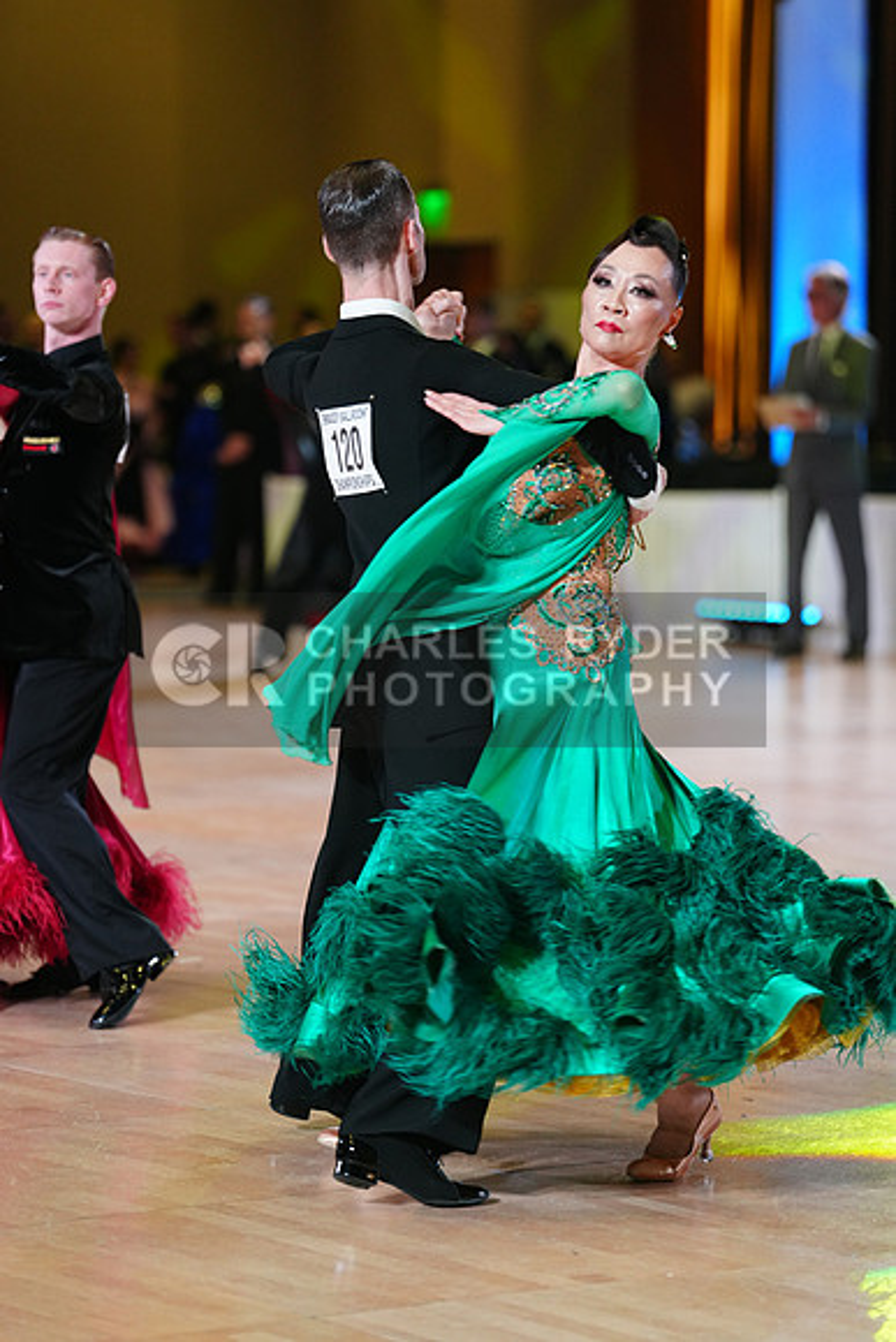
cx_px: 448
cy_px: 671
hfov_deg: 9.7
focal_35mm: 142
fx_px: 5298
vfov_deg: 14.4
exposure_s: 1/400
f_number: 2.8
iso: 2000
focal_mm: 142
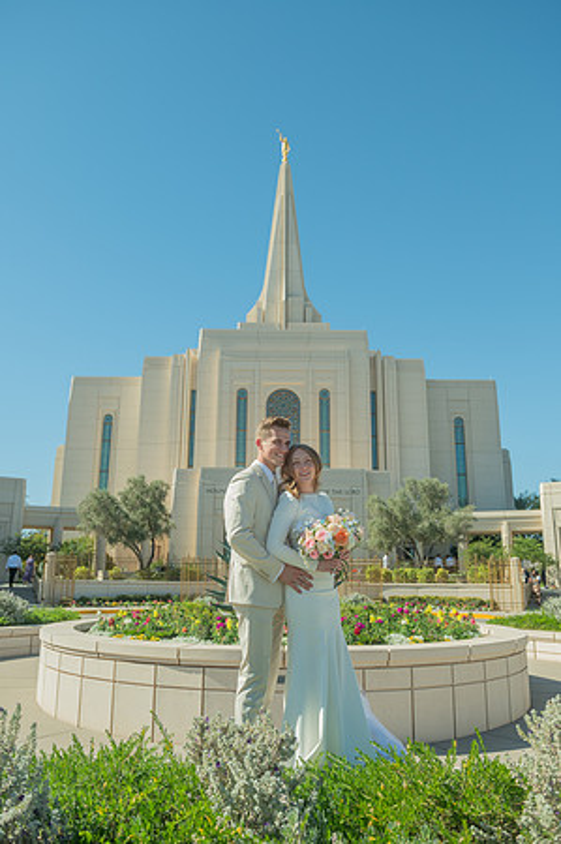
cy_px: 422
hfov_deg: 46.3
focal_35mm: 28
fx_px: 656
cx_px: 280
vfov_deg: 65.5
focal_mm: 28
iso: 200
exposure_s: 1/1000
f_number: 5
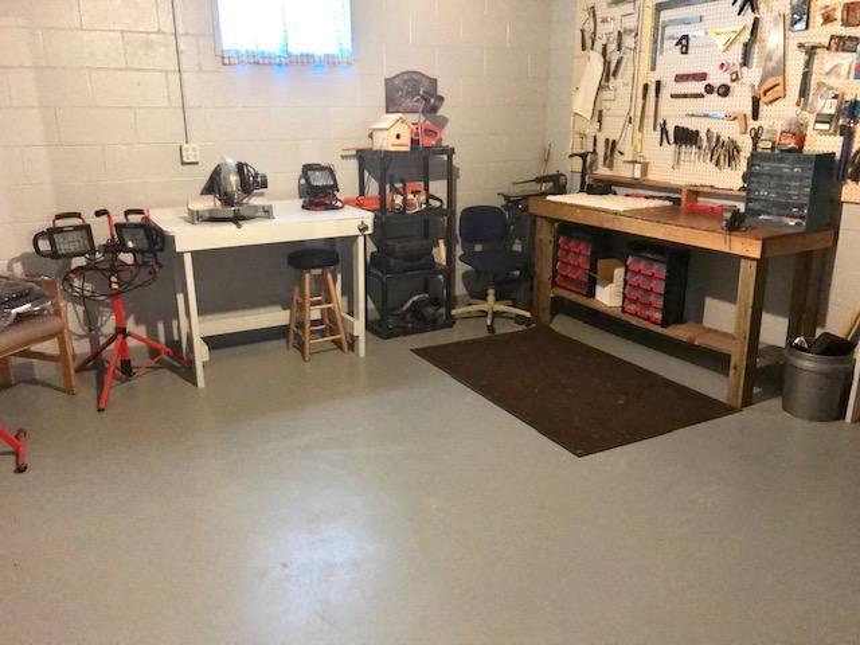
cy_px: 322
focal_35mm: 28
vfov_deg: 49.7
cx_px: 430
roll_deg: +0.3
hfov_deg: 63.4
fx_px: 696
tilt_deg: -16.8
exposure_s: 1/15
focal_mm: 3.99
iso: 500
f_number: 1.8
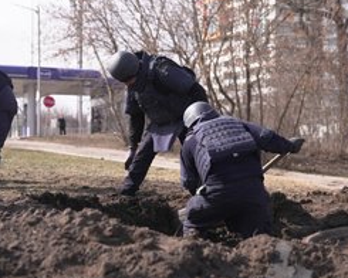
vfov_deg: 22.2
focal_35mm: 69
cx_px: 283
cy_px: 126
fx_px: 711
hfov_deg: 26.9
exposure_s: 1/1000
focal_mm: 45
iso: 100
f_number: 2.8
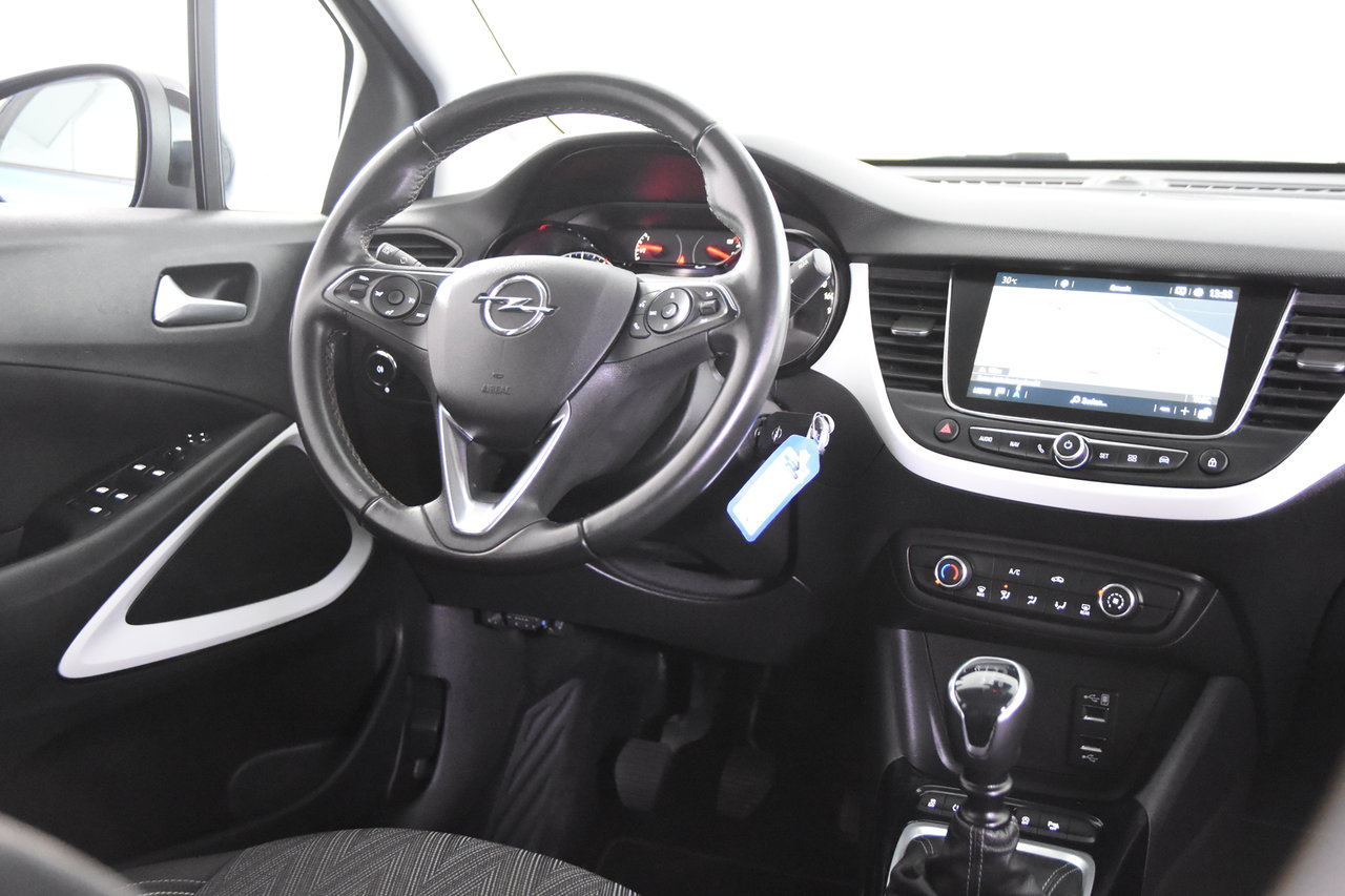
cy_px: 448
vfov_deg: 34.2
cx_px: 672
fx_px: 1457
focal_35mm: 39
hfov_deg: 49.6
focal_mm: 26
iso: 7200
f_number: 3.2
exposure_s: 1/40
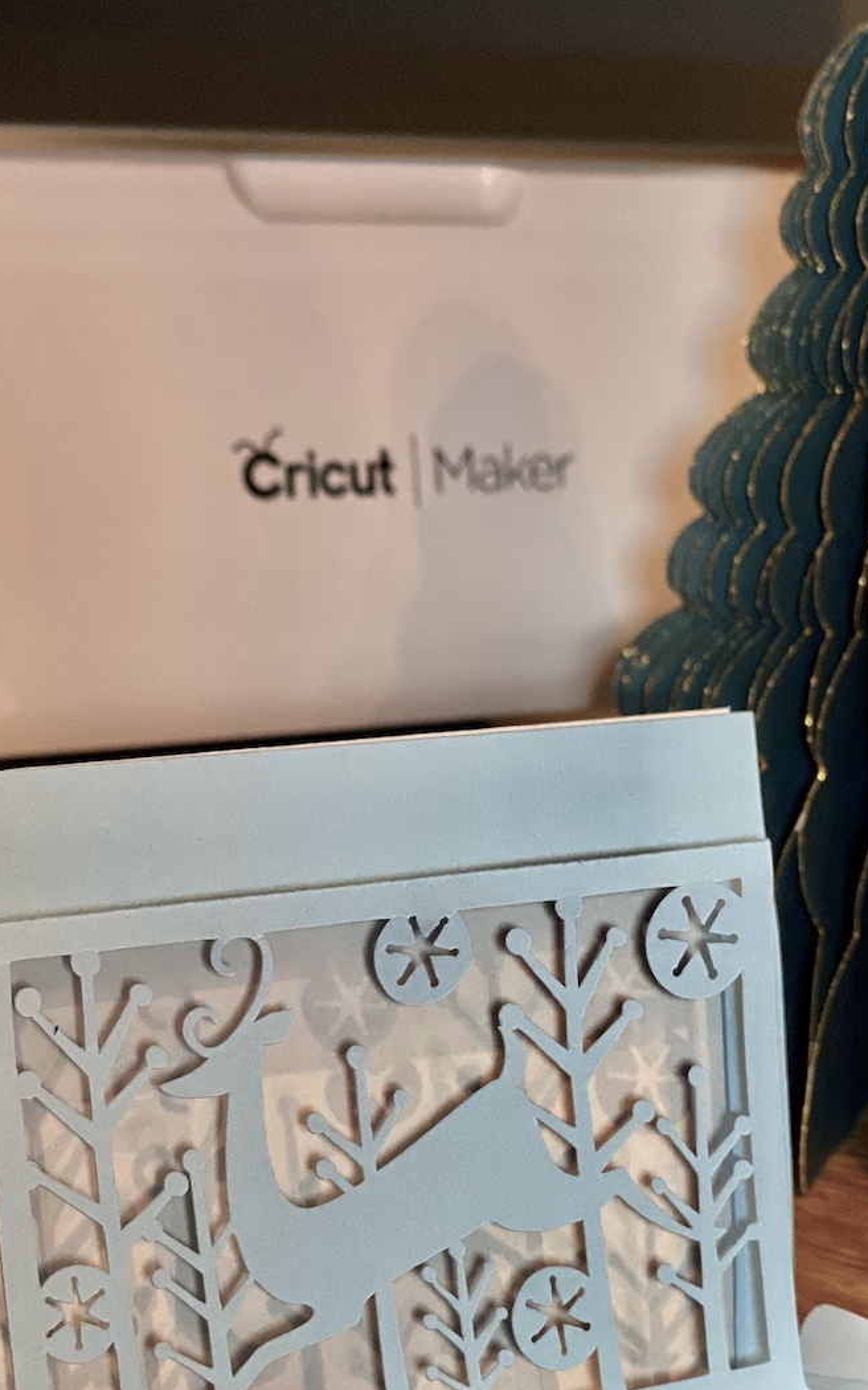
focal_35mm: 84
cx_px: 554
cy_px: 940
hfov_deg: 15.5
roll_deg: -0.8
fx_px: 3180
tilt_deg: -11.8
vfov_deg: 24.5
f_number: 2
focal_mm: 6
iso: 200
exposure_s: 1/100
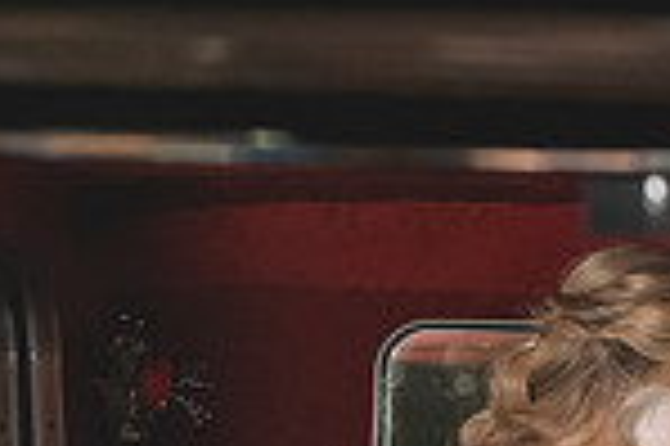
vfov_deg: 6.1
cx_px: 547
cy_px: 542
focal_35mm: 224
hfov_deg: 9.2
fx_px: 4164
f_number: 1.8
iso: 3200
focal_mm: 50
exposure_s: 1/100
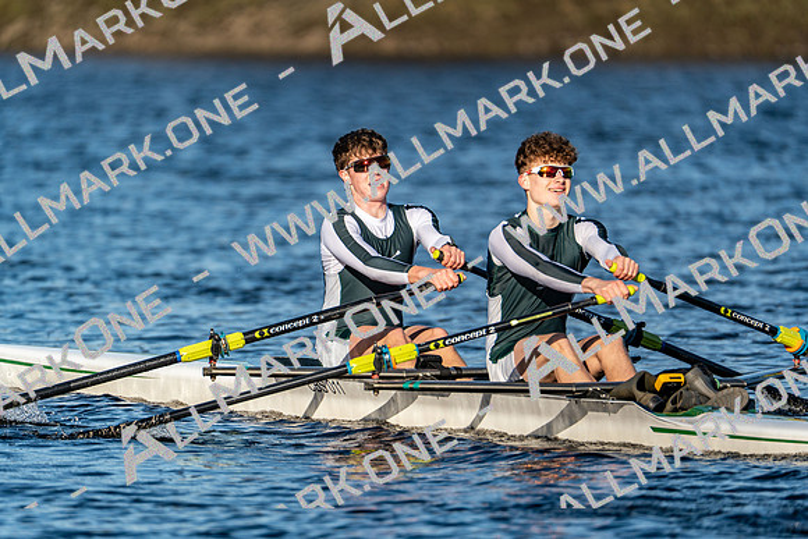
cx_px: 404
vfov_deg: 2.3
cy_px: 270
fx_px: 13469
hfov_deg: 3.4
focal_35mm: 600
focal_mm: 600
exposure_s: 1/2000
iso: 320
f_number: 6.3
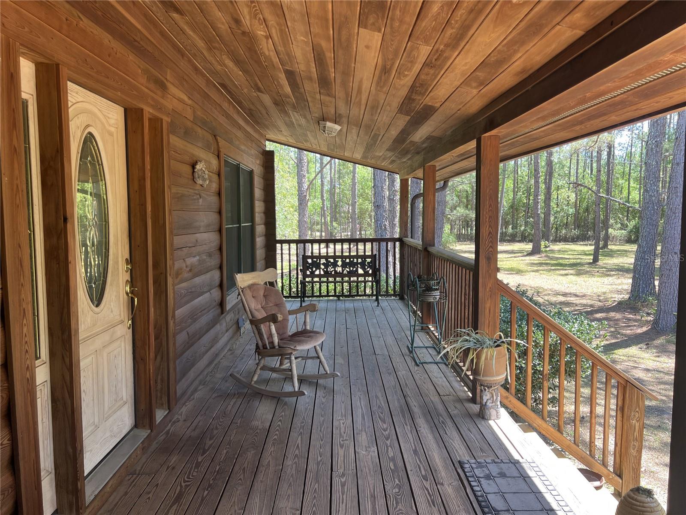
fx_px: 515
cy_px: 258
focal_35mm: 26
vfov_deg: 53.1
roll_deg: +0.2
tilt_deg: -4.9
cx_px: 343
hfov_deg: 67.3
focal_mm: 5.7
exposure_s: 1/147
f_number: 1.5
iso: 32
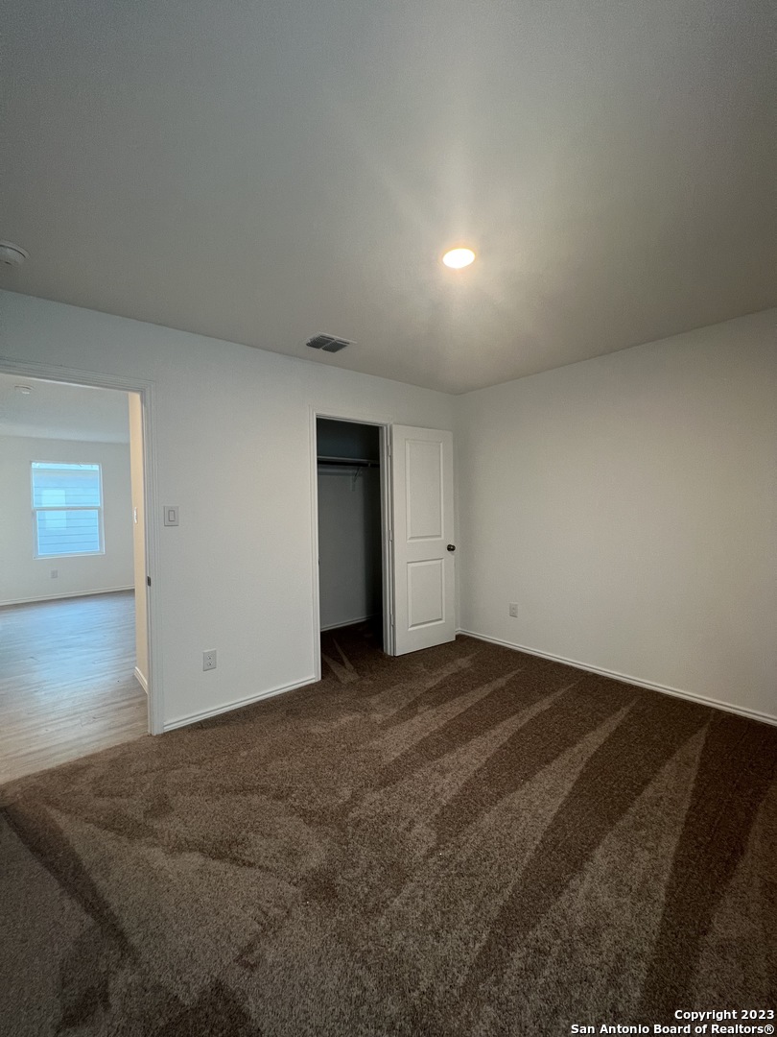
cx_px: 388
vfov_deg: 106.2
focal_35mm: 13
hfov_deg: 89.9
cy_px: 518
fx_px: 389
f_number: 1.8
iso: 200
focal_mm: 1.57
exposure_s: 1/60
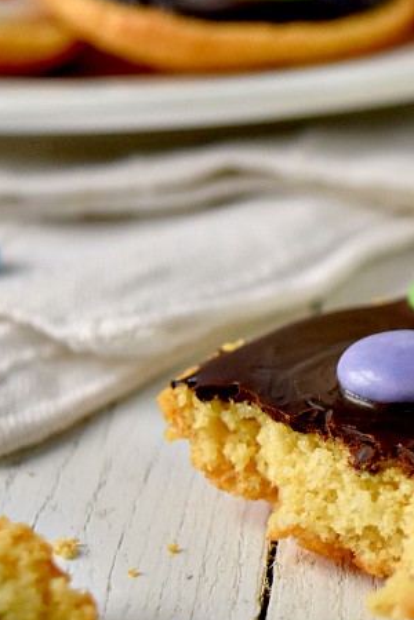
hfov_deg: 14.5
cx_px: 437
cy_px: 287
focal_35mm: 92
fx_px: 1589
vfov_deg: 22.1
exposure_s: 1/250
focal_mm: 27
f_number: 4
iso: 800
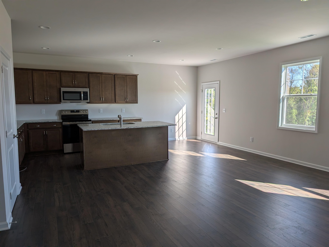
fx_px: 228
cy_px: 124
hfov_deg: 71.5
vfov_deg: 56.9
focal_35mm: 24
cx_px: 164
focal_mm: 6.9
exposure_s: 1/2037
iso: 28
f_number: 1.68
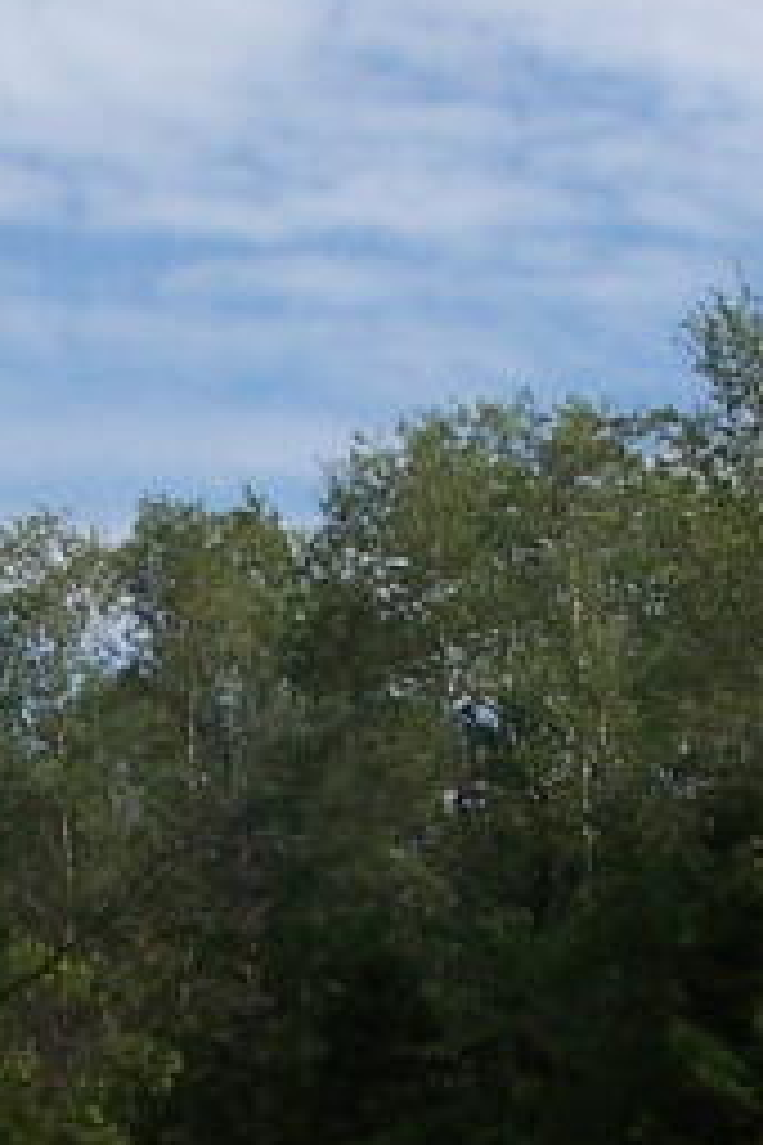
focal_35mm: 159
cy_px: 763
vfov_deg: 12.9
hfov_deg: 8.6
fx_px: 5054
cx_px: 211
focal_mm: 6.3
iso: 80
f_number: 5.6
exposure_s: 1/500
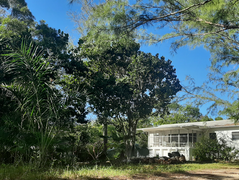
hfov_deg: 54.8
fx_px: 228
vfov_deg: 42.8
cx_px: 147
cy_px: 106
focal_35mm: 33
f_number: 1.7
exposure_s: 1/1144
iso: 40
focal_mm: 3.93
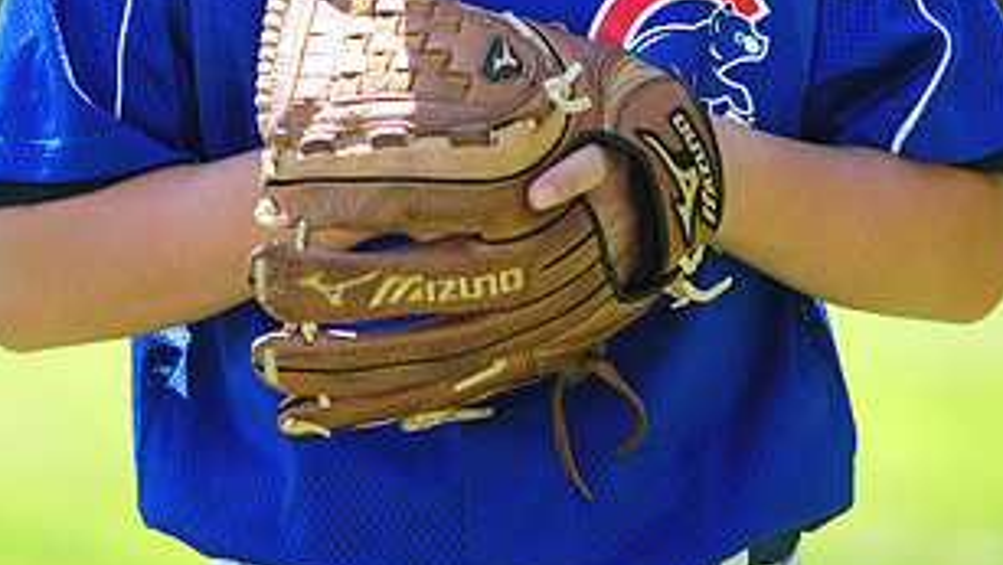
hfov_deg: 5.5
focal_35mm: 396
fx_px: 10536
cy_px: -274
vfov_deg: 3.1
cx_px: 464
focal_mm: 200
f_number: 4.5
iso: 200
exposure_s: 1/320
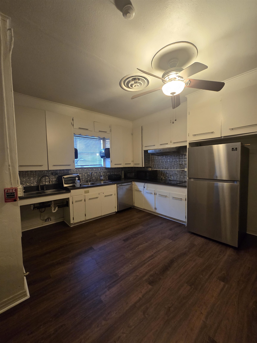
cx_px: 128
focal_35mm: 13
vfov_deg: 106.2
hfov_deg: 89.9
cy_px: 172
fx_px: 129
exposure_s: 1/60
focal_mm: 2.2
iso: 500
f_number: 2.2
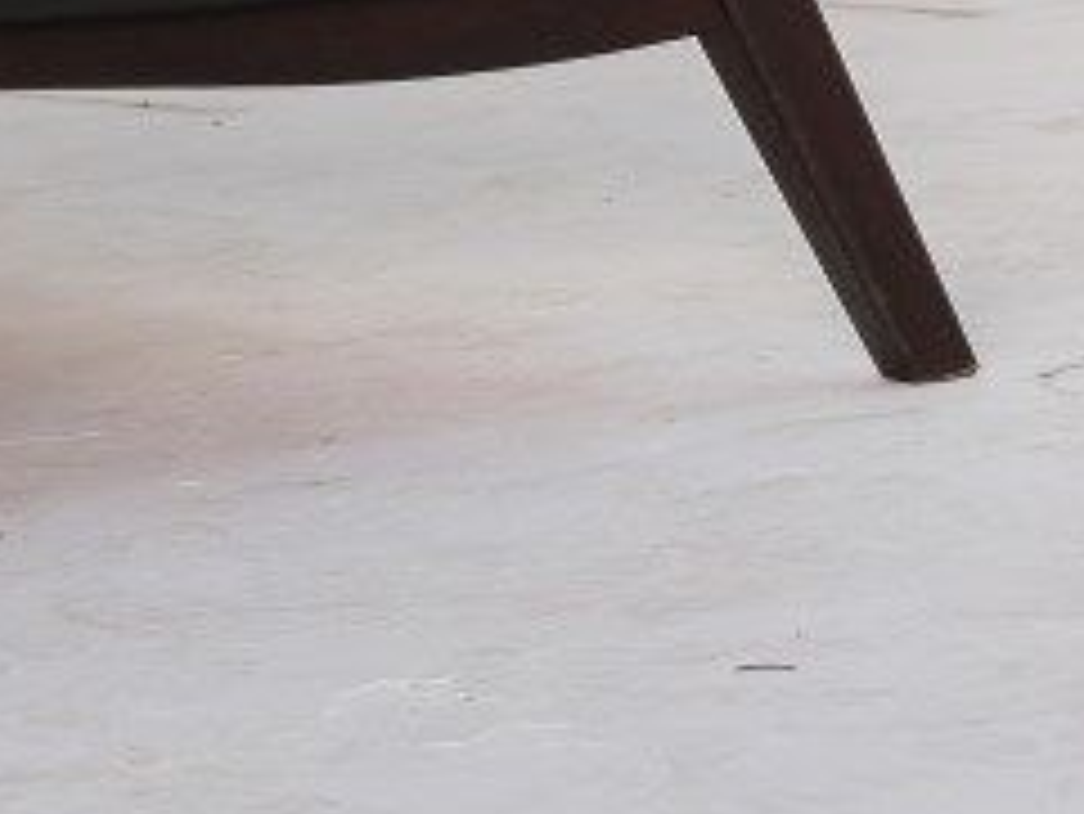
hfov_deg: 10.3
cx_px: -207
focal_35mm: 188
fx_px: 5890
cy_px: -765
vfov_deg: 7.6
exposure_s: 1/38
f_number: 4
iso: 640
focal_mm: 24.7
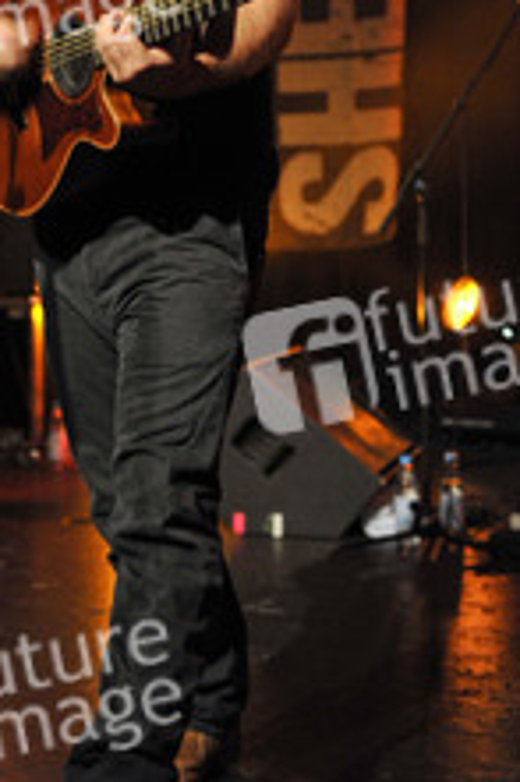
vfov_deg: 23.1
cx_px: 103
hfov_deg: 15.6
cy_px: 173
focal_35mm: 87
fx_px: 1888
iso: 1600
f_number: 2.8
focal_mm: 48
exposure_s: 1/125
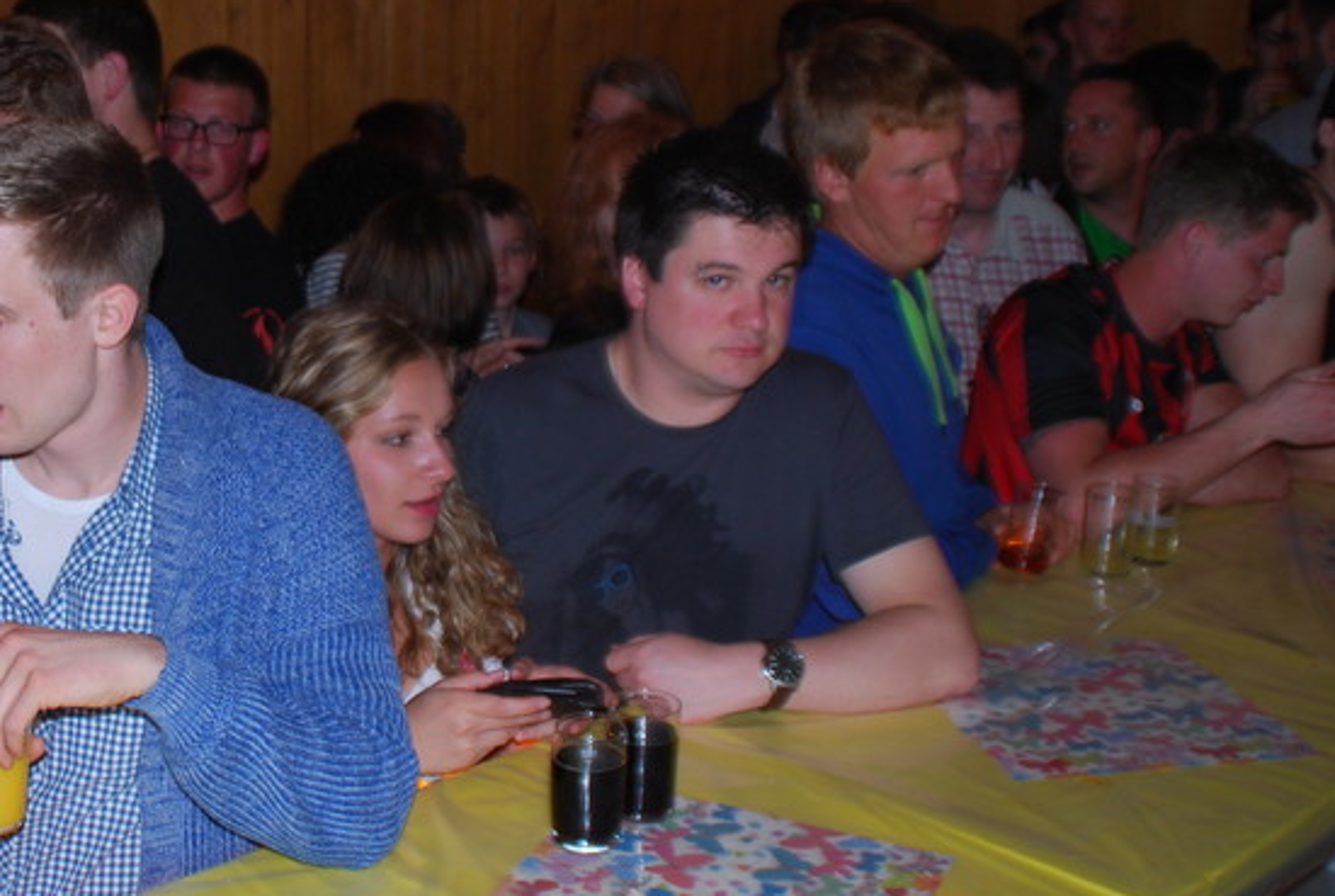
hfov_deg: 39.1
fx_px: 1821
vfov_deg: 27.6
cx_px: 319
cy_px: 392
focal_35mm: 49
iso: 200
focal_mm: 18
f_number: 3.5
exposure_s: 1/60
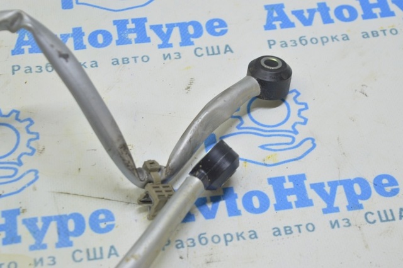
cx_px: 202
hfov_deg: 24.6
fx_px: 922
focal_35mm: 82
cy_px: 134
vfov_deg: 16.5
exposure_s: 1/20
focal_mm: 55
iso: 400
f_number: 5.6
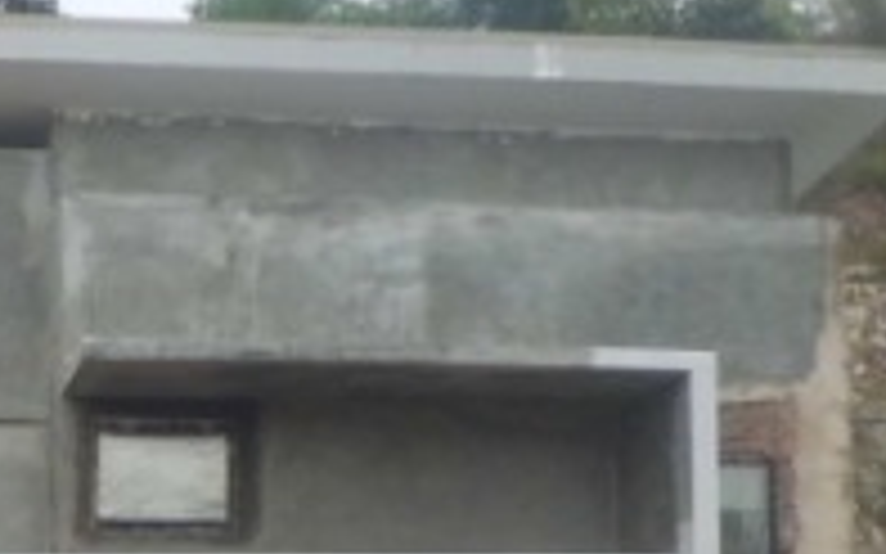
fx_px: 2148
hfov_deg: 22.2
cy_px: 757
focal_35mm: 89
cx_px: -52
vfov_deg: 14.0
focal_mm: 5.5
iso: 100
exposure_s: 1/100
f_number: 8.2
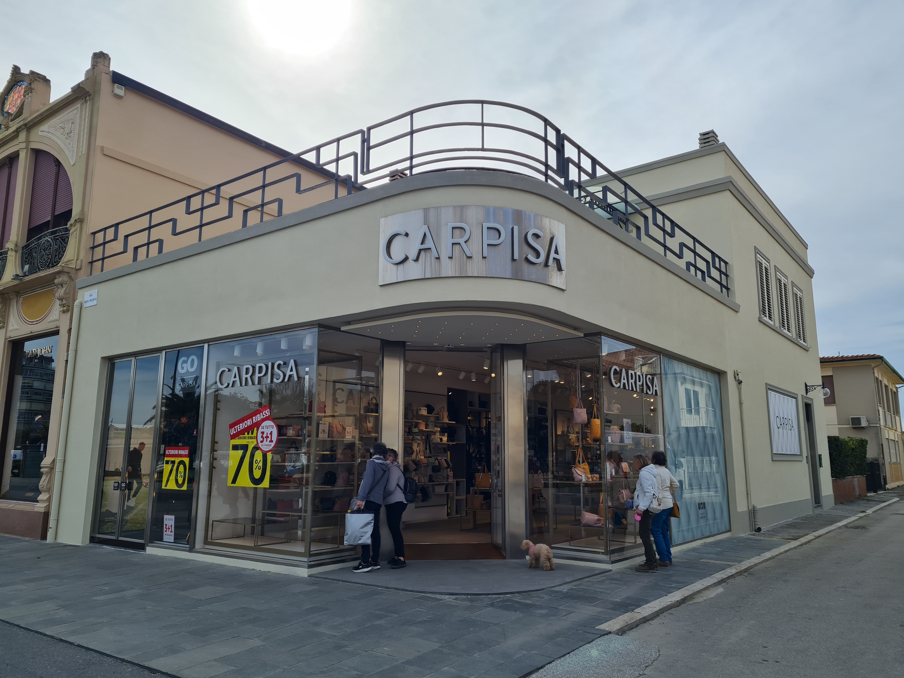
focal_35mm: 26
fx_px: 679
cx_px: 452
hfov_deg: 67.3
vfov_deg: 53.1
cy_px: 339
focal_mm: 5.4
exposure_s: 1/4072
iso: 50
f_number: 1.8
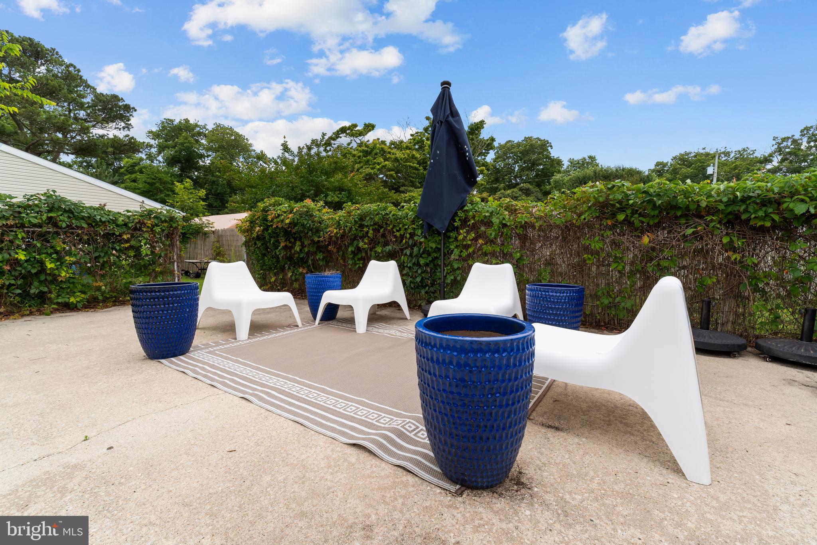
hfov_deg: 100.4
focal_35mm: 15
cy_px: 272
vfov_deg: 77.3
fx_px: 340
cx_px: 408
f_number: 7.1
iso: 250
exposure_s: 1/800
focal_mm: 10
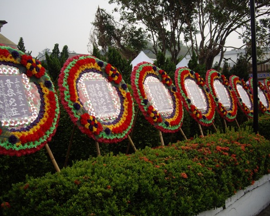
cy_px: 107
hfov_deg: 45.8
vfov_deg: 37.3
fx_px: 320
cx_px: 134
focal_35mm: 40
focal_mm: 7.9
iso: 64
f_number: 2.8
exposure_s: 1/800
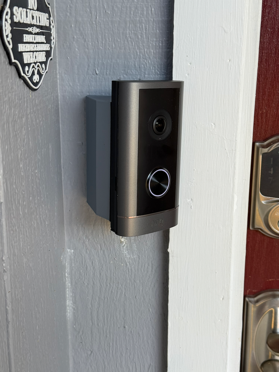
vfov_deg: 39.7
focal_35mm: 48
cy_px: 186
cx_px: 140
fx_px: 516
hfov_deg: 30.3
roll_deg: -0.4
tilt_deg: -14.8
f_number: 1.78
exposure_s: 1/121
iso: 64
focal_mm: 6.76
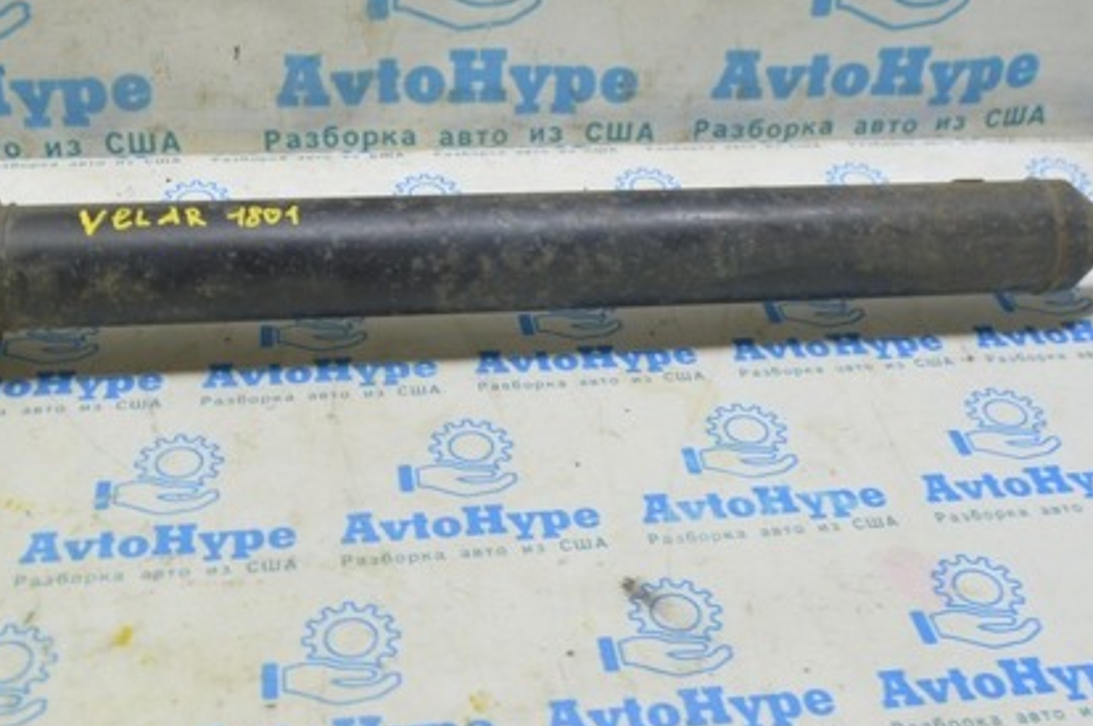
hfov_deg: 38.9
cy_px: 183
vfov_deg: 26.1
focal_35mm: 51
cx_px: 512
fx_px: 1547
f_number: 5.6
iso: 400
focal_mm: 22
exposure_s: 1/20
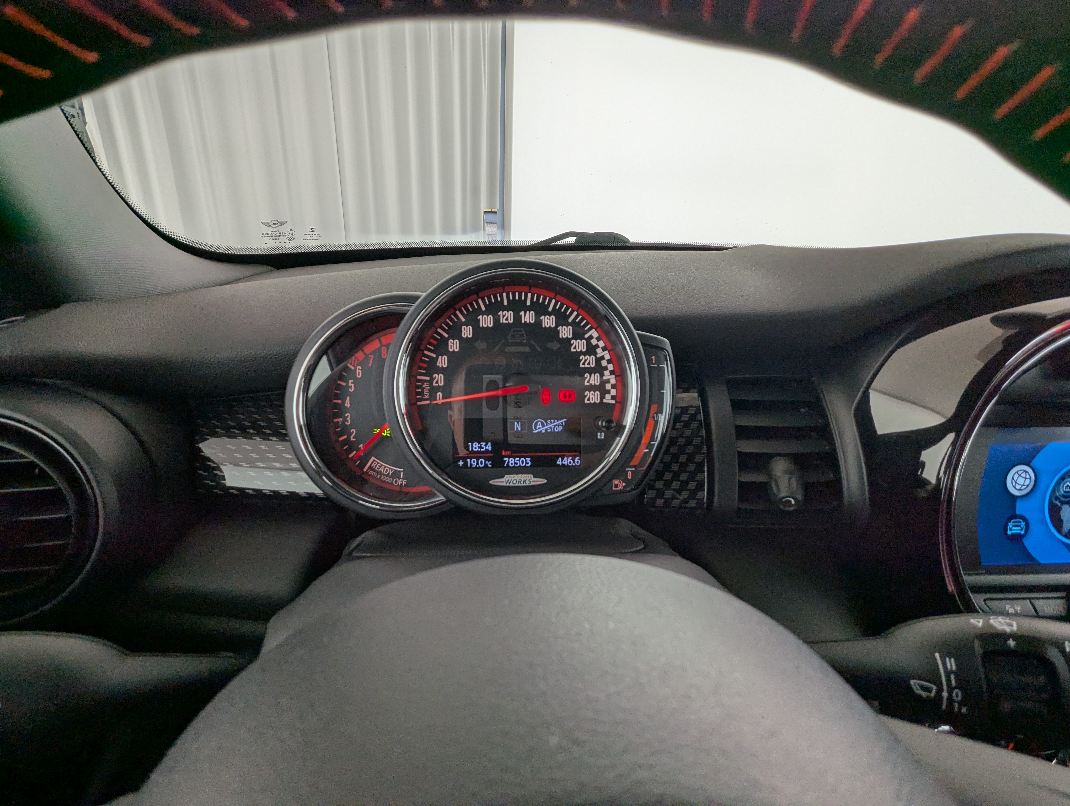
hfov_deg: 94.4
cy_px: 403
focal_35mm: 16
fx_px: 495
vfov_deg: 78.2
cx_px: 535
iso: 67
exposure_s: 1/131
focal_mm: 2.35
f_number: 2.2
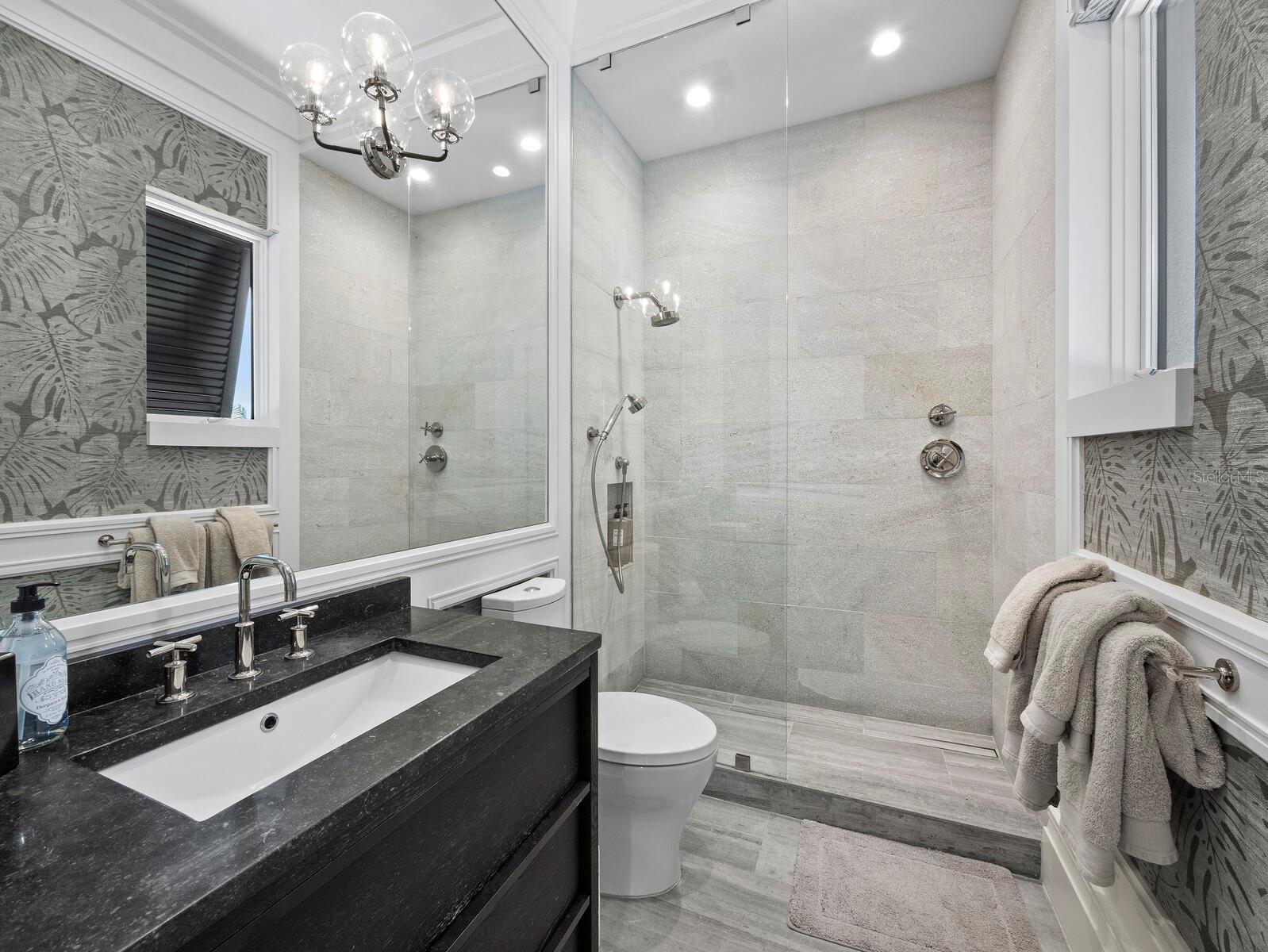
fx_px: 513
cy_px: 476
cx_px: 634
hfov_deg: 102.0
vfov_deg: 85.7
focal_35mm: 14
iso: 320
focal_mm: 7
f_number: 11
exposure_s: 1/2.5
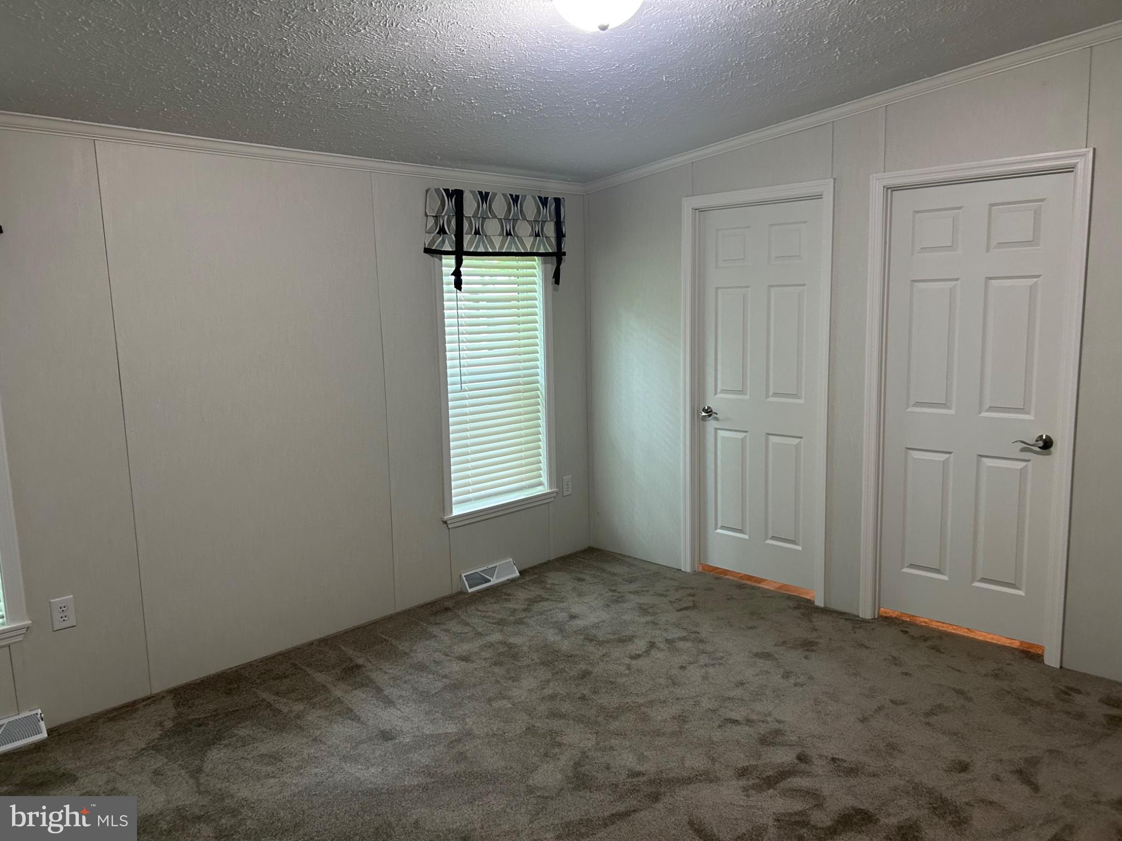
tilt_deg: -7.9
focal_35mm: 26
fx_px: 843
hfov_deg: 67.3
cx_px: 561
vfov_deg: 53.1
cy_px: 420
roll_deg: +1.5
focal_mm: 5.7
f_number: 1.5
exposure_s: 1/60
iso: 160
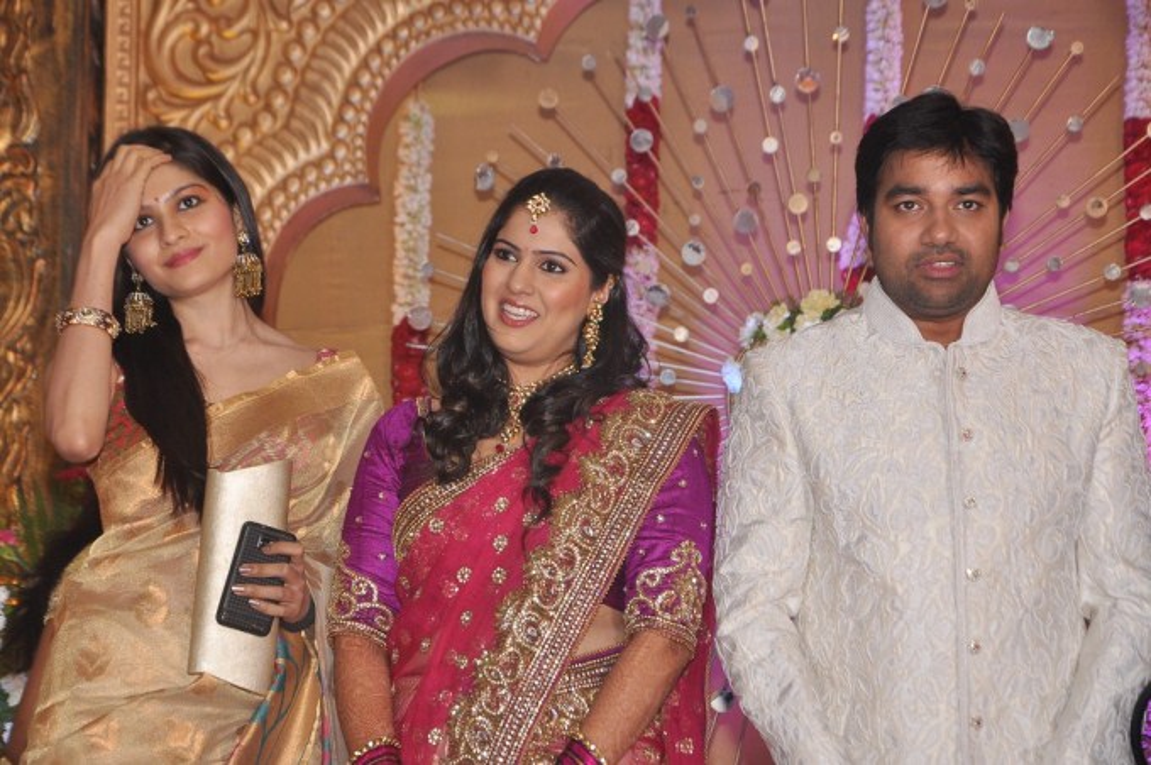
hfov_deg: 15.2
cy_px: 382
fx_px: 4312
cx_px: 576
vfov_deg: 10.1
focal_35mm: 135
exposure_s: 1/125
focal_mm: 90
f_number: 11
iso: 400
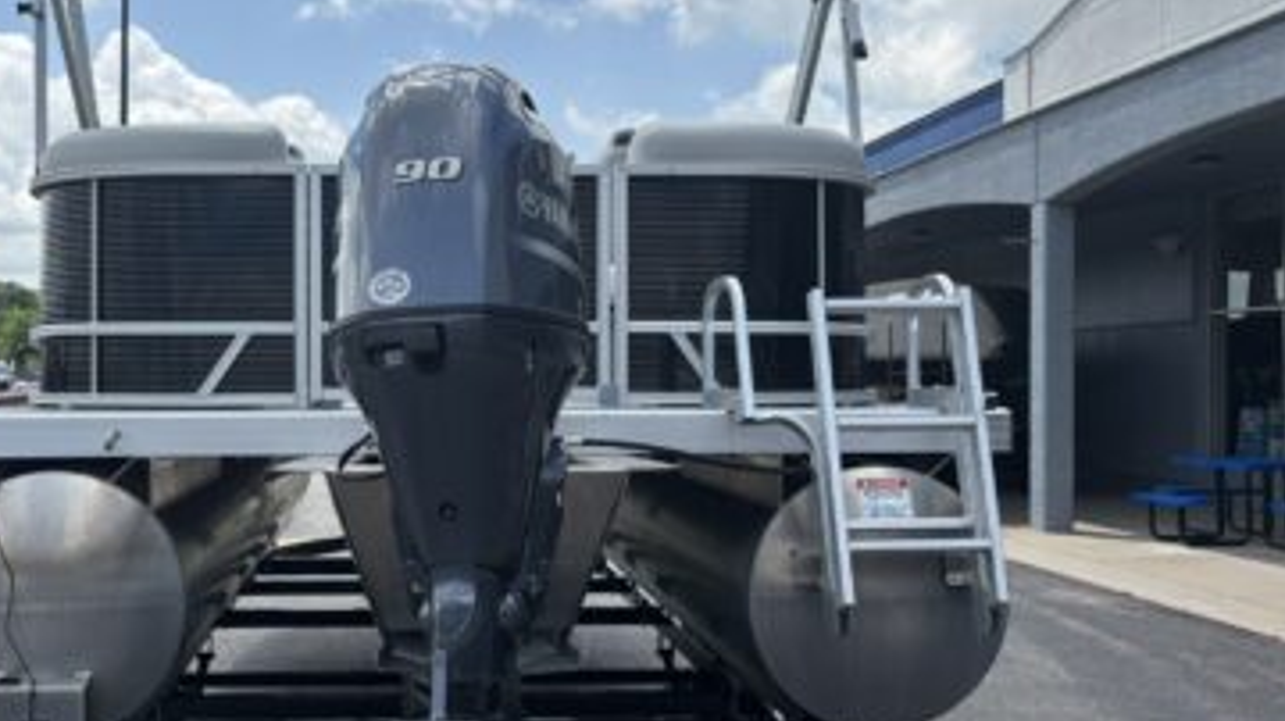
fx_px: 1430
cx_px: 444
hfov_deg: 47.7
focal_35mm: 42
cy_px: 336
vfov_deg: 28.3
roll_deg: +0.2
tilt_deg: +2.8
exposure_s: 1/4082
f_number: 1.6
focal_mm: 5.96
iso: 50
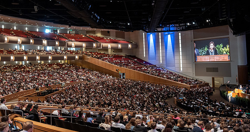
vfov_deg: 30.2
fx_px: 243
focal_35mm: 37
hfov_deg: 54.4
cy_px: 49
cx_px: 125
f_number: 4.5
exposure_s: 1/6
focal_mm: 35
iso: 2000
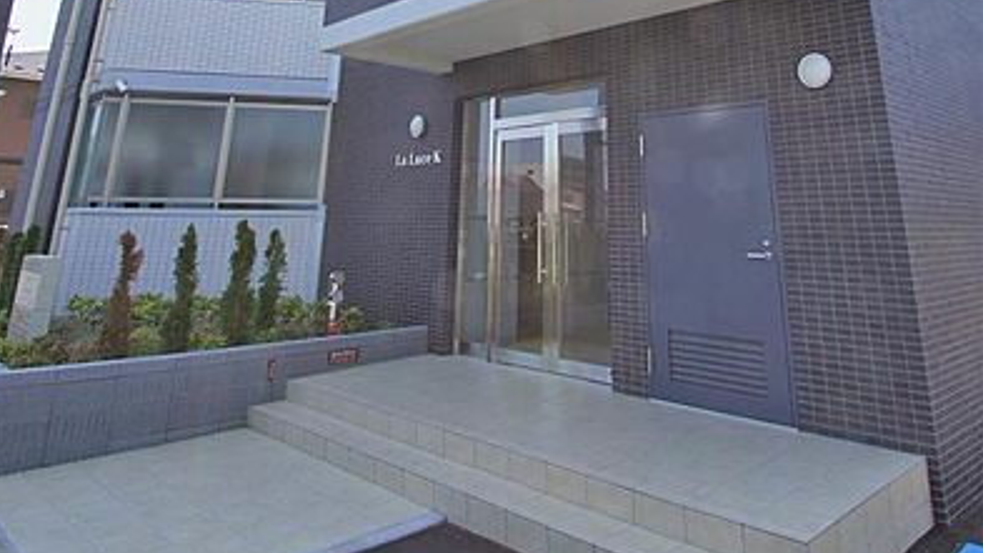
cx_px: 486
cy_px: -88
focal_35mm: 24
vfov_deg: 37.7
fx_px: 626
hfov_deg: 76.3
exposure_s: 1/50
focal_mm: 10
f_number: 11
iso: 100
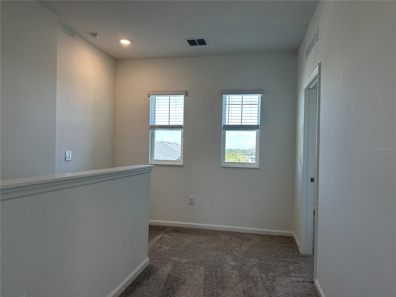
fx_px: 275
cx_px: 198
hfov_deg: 71.6
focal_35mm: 24
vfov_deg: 56.8
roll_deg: -1.6
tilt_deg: -0.6
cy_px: 148
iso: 100
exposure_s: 1/154
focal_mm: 6.86
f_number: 1.78
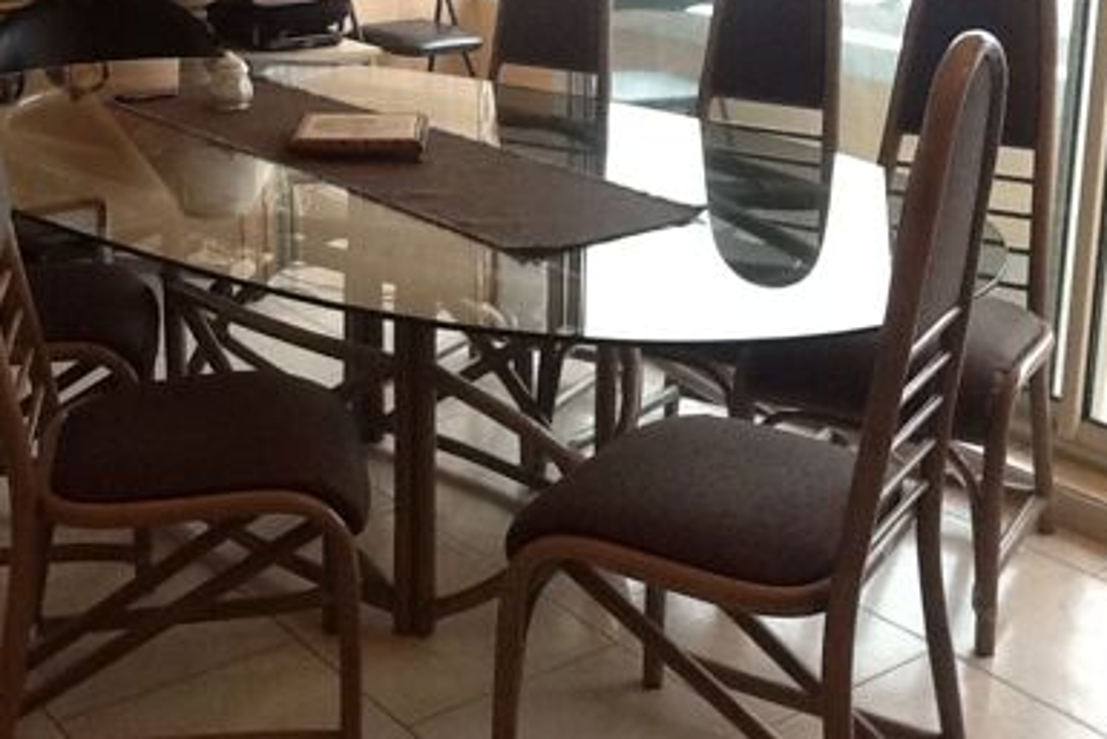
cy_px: 244
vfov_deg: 23.7
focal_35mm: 57
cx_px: 506
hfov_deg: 35.0
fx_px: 1753
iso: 100
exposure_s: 1/30
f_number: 2.4
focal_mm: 2.03
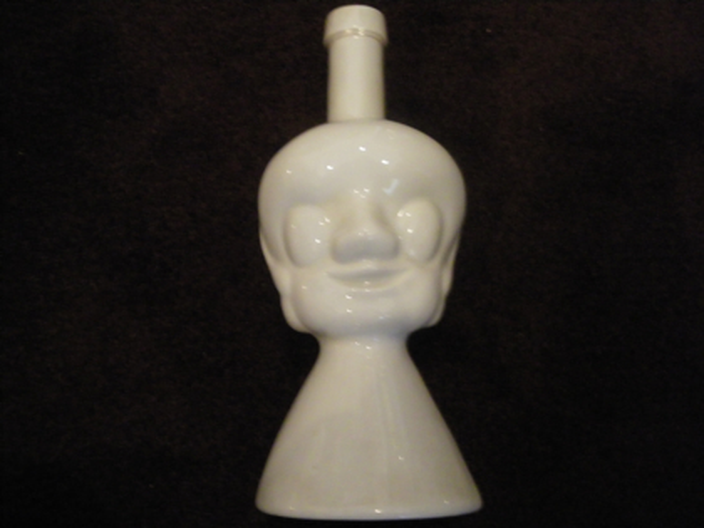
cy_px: 264
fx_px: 732
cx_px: 352
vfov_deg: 39.7
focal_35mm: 36
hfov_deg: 51.4
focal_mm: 6.3
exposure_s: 1/13
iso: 800
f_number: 3.5
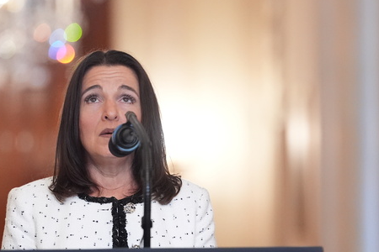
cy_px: 236
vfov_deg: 4.4
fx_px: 3284
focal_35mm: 312
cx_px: 326
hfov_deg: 6.6
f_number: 2.5
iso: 4000
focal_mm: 137
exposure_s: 1/250
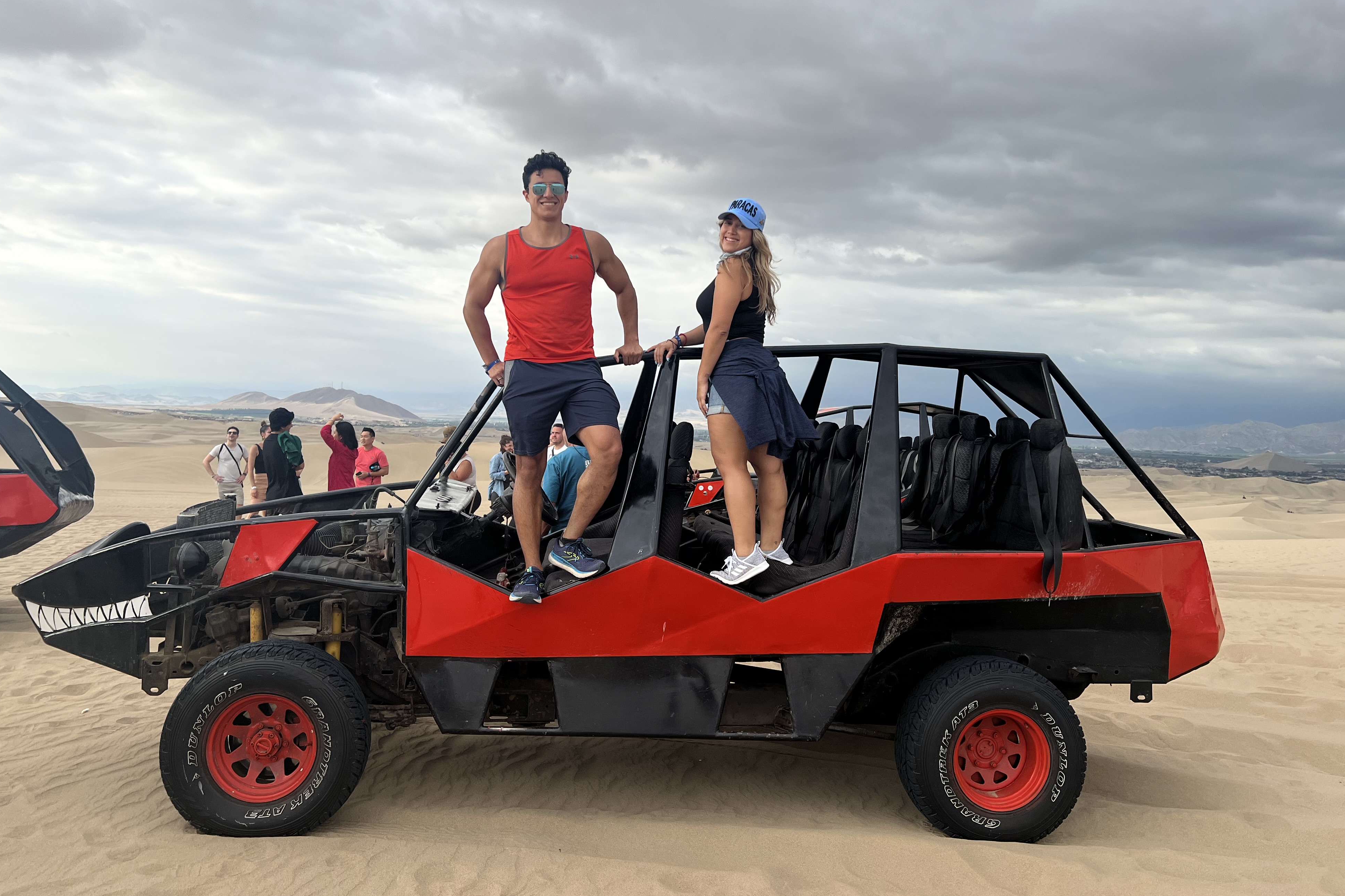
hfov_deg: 65.5
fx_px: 1046
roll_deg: -2.3
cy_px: 384
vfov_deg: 46.3
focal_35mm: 28
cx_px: 676
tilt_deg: +1.9
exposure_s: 1/2841
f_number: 1.5
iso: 50
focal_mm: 5.7
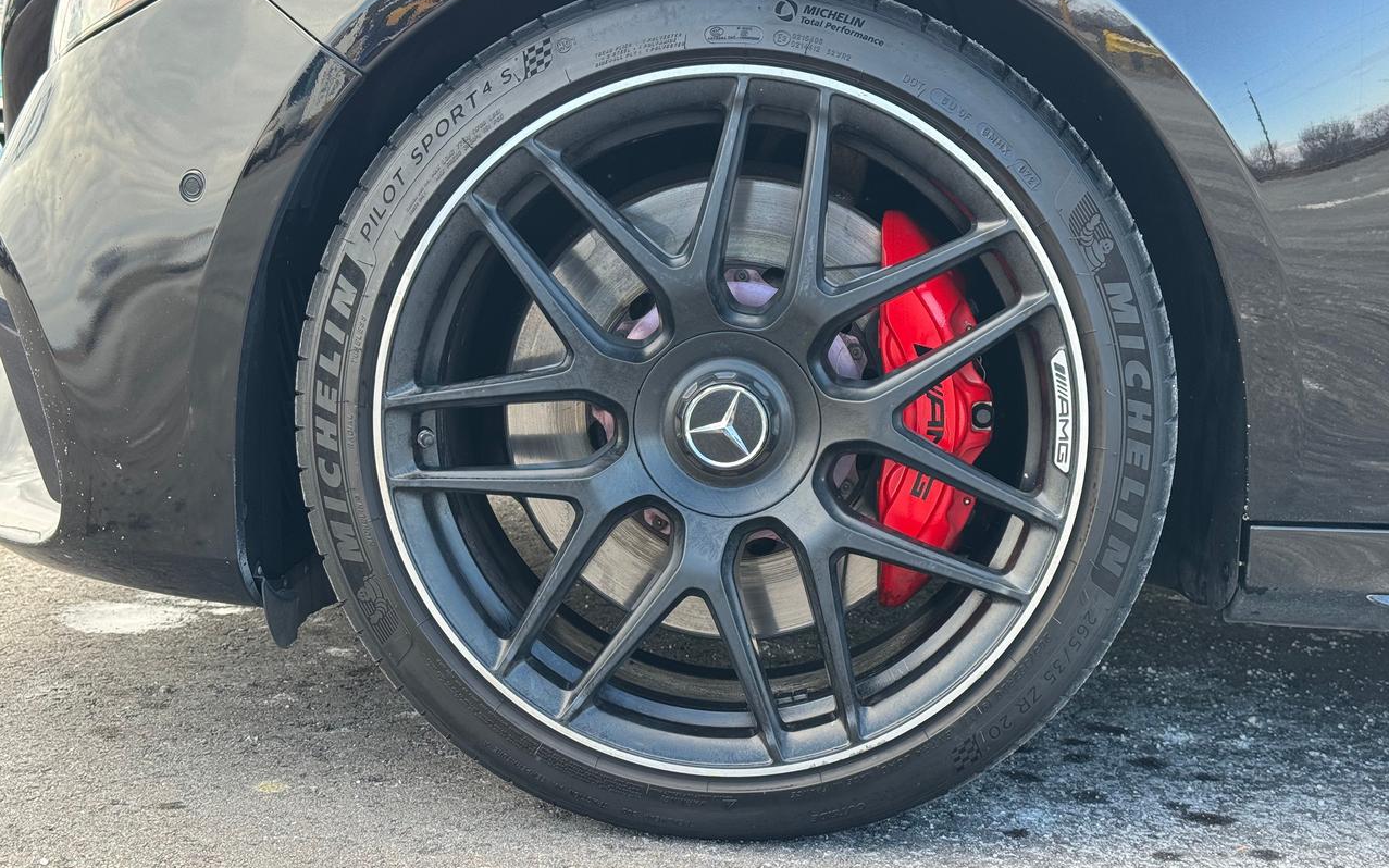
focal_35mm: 51
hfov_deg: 39.6
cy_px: 418
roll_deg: -1.2
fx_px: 1931
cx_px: 694
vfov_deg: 25.3
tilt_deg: -6.7
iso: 64
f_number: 1.78
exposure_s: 1/264
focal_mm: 6.76
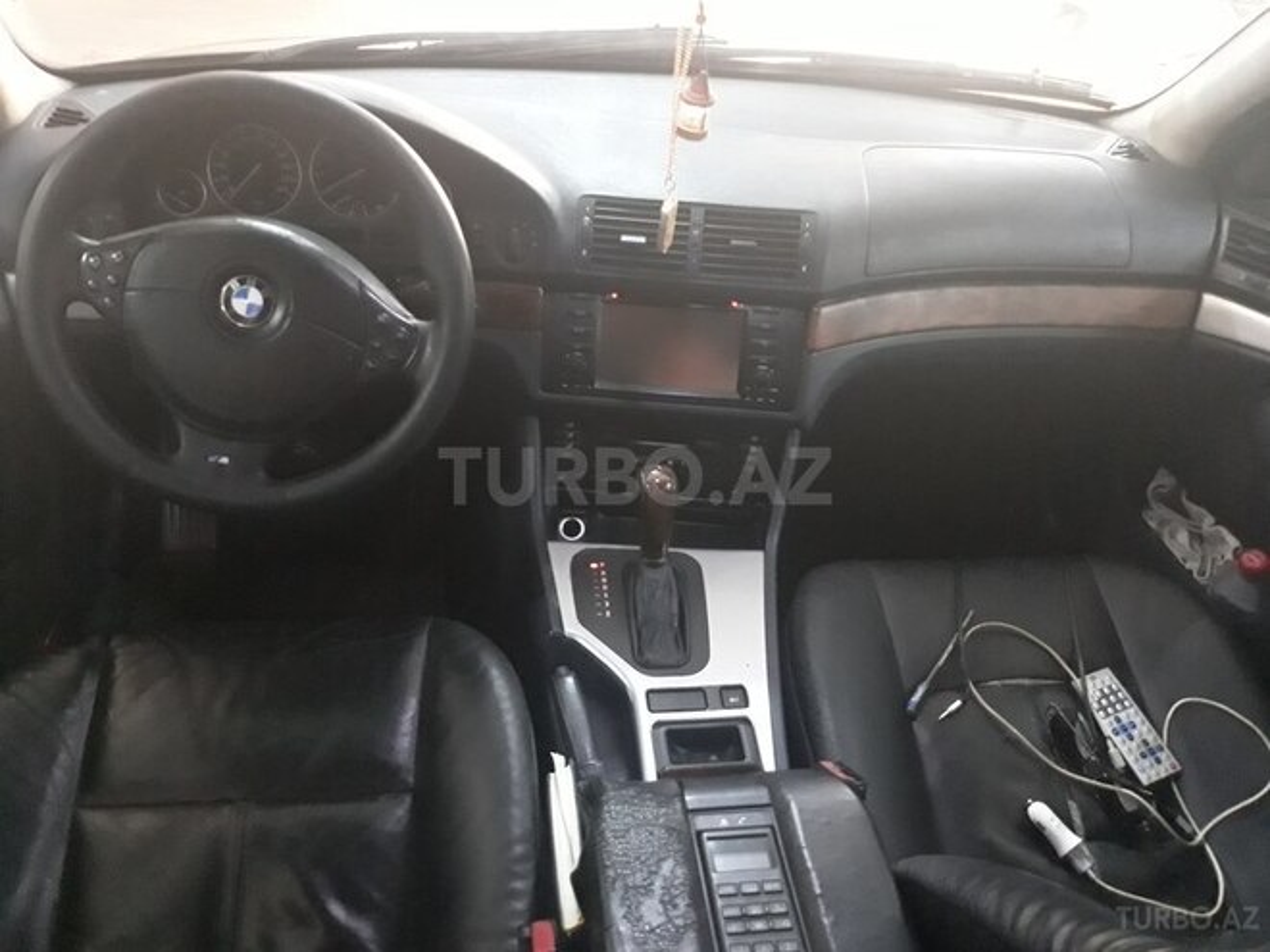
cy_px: 476
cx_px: 635
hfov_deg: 65.3
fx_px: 991
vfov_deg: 51.4
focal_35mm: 27
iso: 800
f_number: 1.7
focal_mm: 3.71
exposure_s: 1/10
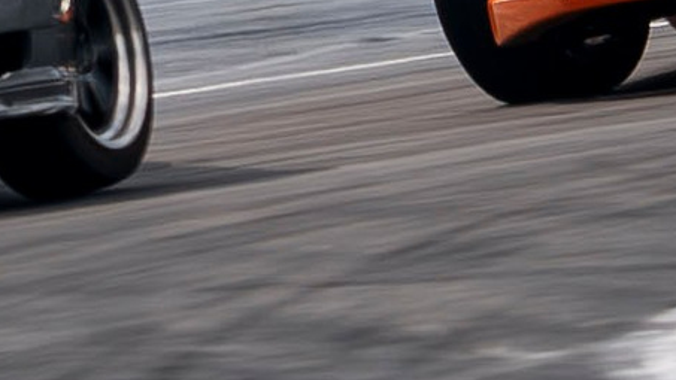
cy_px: -214
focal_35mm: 1557
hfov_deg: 1.4
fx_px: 27914
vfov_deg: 0.8
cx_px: 188
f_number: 10
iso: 100
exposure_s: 1/125
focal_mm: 120
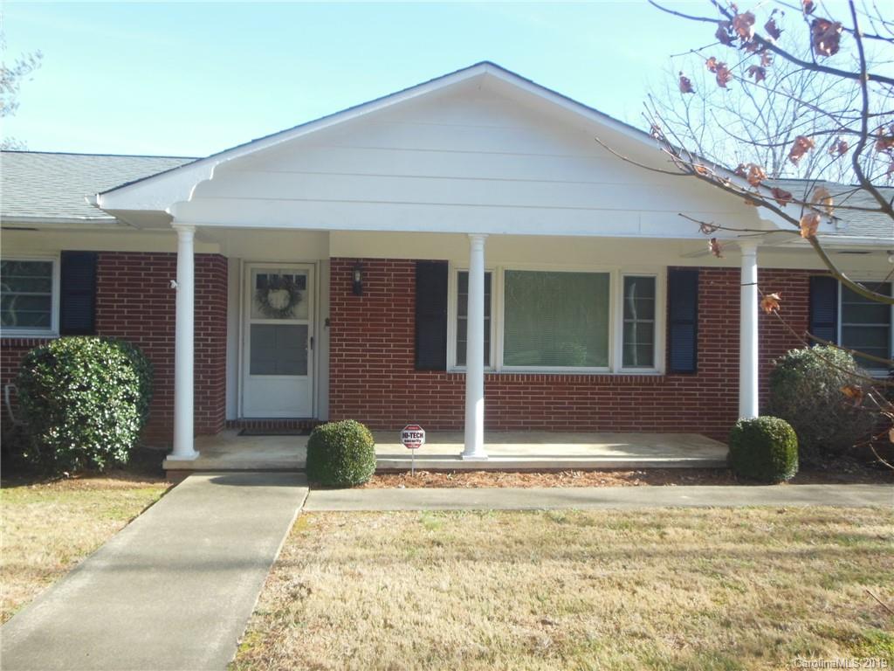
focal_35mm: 29
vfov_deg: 48.2
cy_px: 336
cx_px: 447
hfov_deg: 61.7
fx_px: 749
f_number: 3.3
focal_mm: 5.2
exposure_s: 1/320
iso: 125
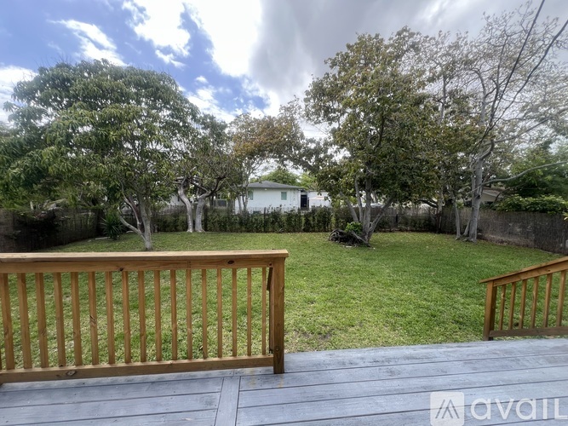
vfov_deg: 89.9
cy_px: 213
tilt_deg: -4.5
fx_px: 213
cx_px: 284
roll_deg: -0.7
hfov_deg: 106.2
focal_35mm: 13
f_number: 1.8
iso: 32
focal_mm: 1.57
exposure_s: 1/399
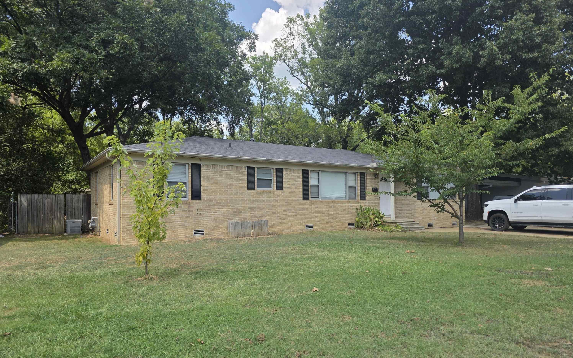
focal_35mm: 25
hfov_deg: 72.6
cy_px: 192
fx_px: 390
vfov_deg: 49.2
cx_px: 288
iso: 80
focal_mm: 6.3
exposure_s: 1/2797
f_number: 1.7
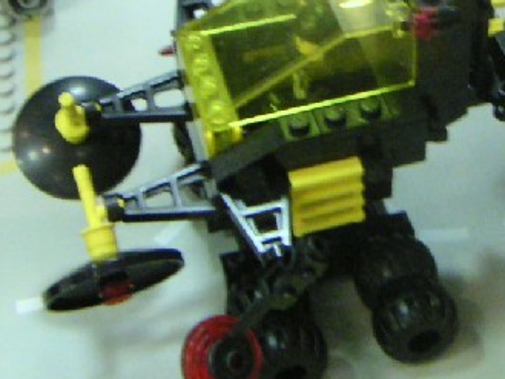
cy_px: 106
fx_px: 1313
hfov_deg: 21.6
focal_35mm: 90
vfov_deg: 16.4
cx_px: 362
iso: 400
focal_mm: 4.8
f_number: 2.8
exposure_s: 1/10
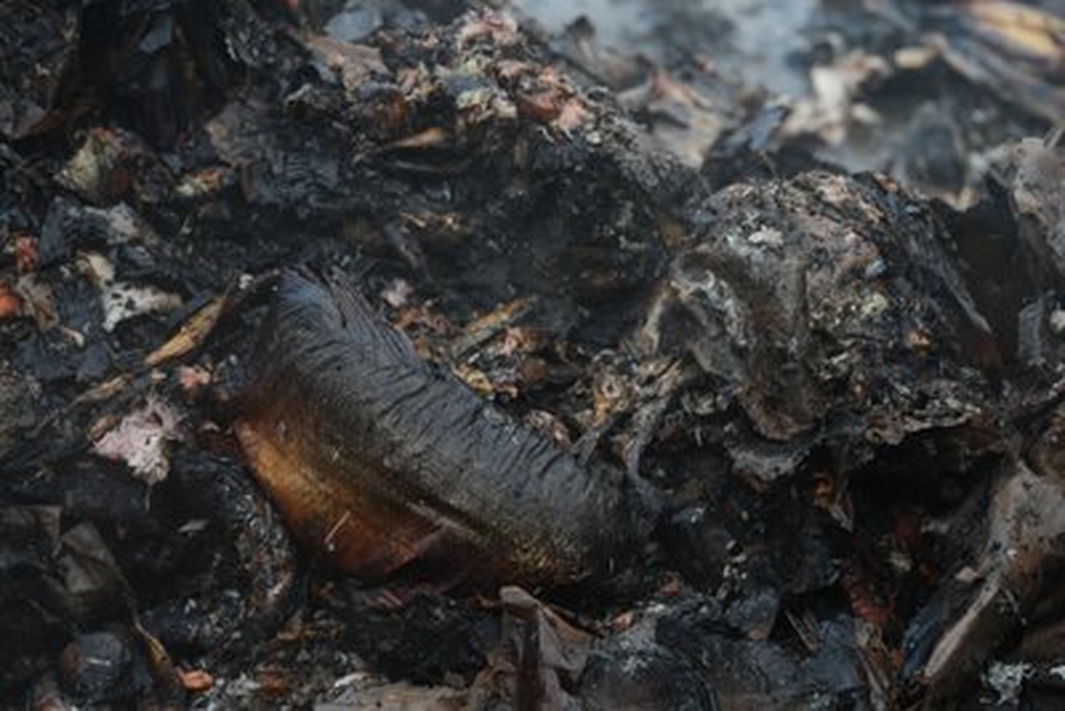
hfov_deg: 28.8
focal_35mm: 70
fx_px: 2071
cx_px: 532
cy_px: 356
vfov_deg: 19.5
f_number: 2.8
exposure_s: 1/100
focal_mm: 70
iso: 320
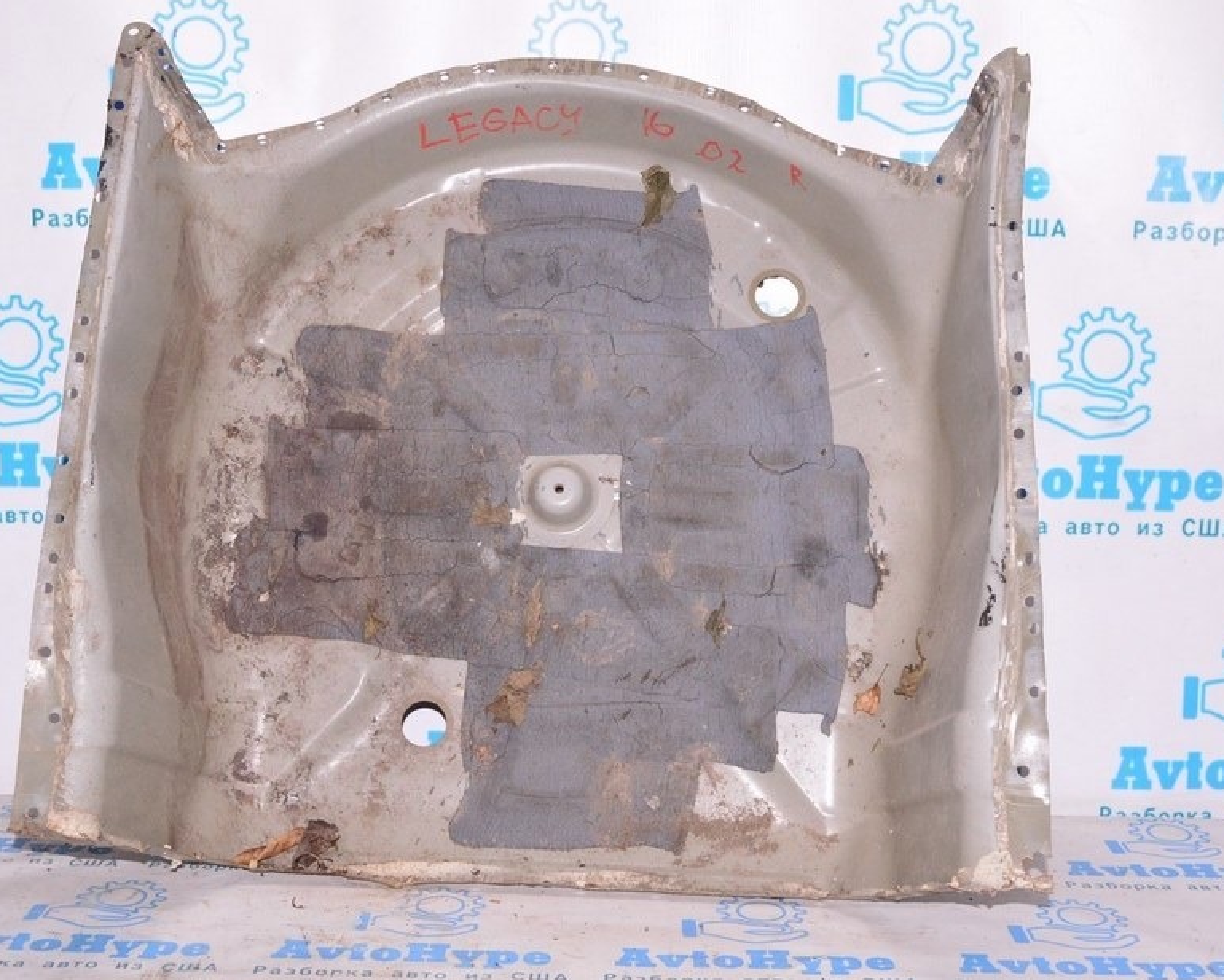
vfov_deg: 29.9
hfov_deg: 36.9
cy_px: 465
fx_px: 1835
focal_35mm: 51
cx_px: 585
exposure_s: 1/160
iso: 1600
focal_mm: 27
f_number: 8
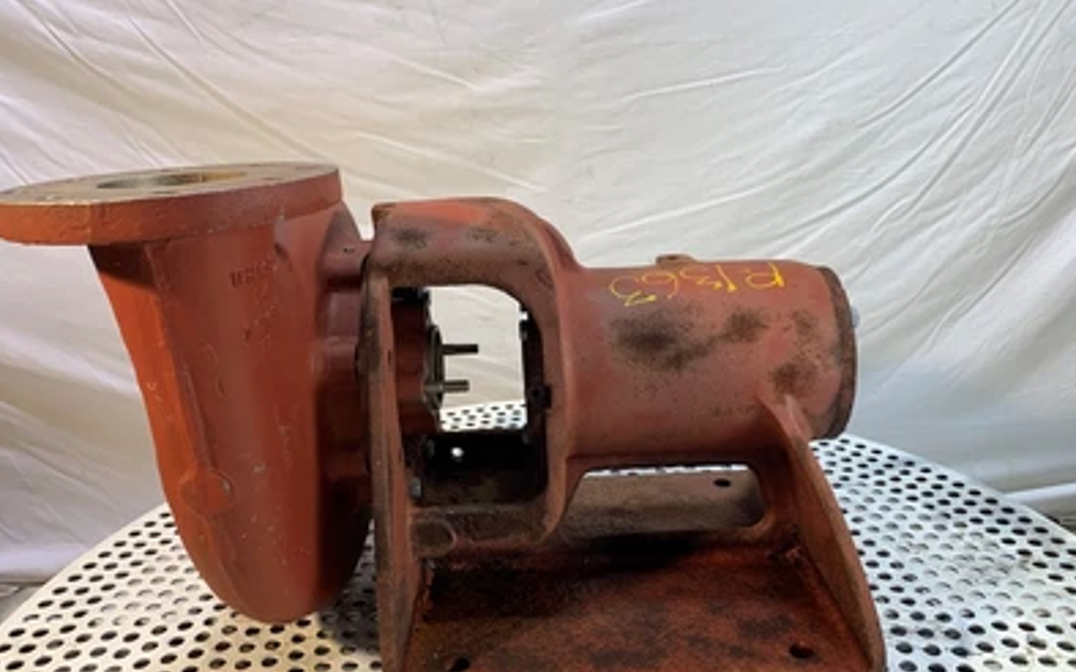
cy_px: 344
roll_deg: +1.5
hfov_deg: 66.5
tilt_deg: -19.8
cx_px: 535
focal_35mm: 28
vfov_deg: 44.5
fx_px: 821
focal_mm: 4.25
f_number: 1.8
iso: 40
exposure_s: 1/120
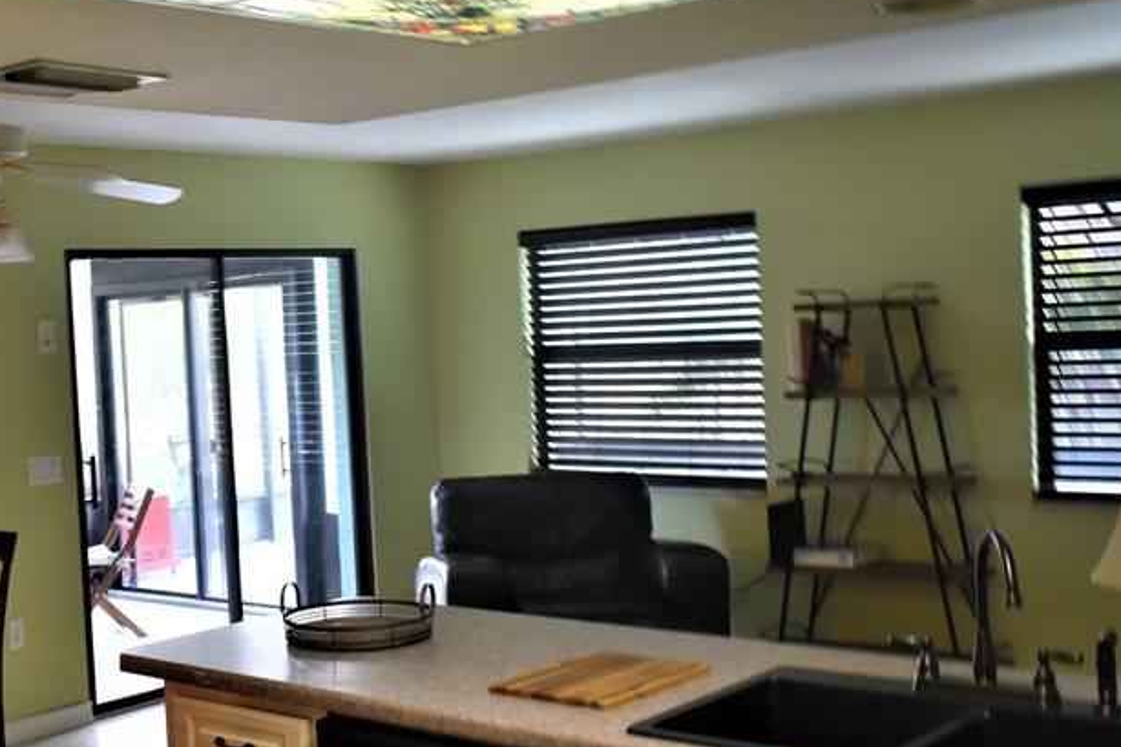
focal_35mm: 50
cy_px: 363
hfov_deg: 39.0
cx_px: 341
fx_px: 1556
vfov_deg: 27.0
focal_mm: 20
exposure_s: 1/60
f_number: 3.8
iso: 800
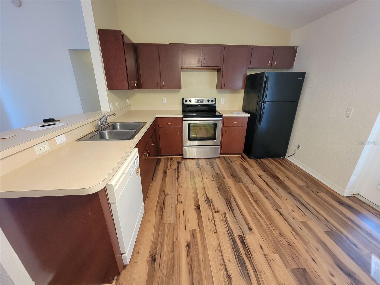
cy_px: 142
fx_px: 143
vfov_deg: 89.9
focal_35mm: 13
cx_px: 190
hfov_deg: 106.2
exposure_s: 1/40
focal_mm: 2.2
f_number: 2.2
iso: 320
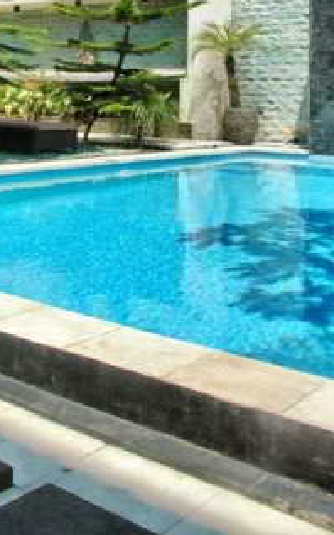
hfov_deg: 24.1
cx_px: 24
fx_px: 758
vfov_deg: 36.8
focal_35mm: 52
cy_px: 71
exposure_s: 1/160
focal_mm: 18
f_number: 13
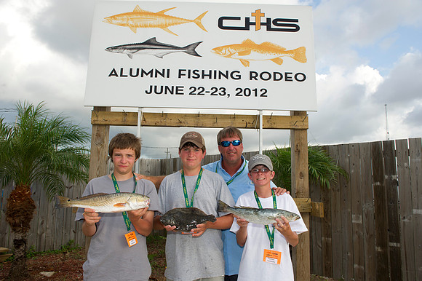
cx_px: 211
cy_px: 140
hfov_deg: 73.8
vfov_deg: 53.1
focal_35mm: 24
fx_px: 281
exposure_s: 1/250
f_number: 6.3
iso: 200
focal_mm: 24
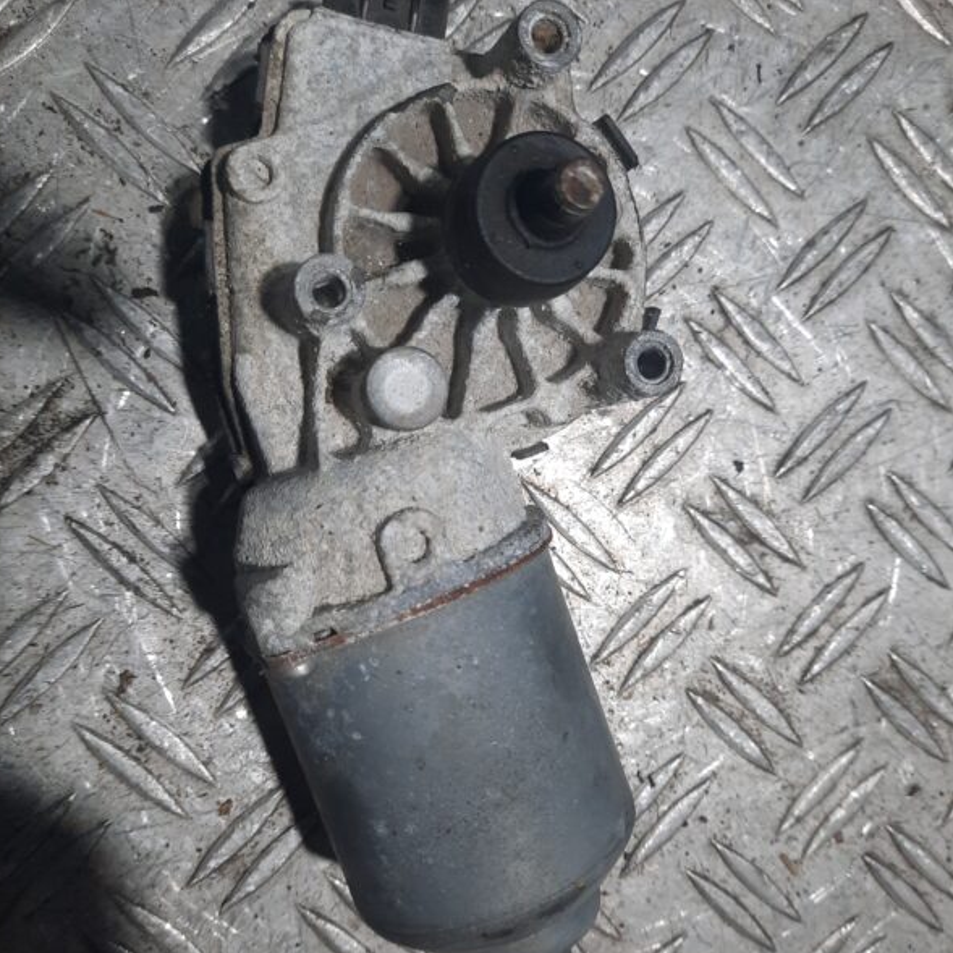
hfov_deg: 54.0
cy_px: 502
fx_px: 934
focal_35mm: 30
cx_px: 471
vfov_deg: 54.0
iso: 200
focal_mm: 4.6
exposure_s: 1/50
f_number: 2
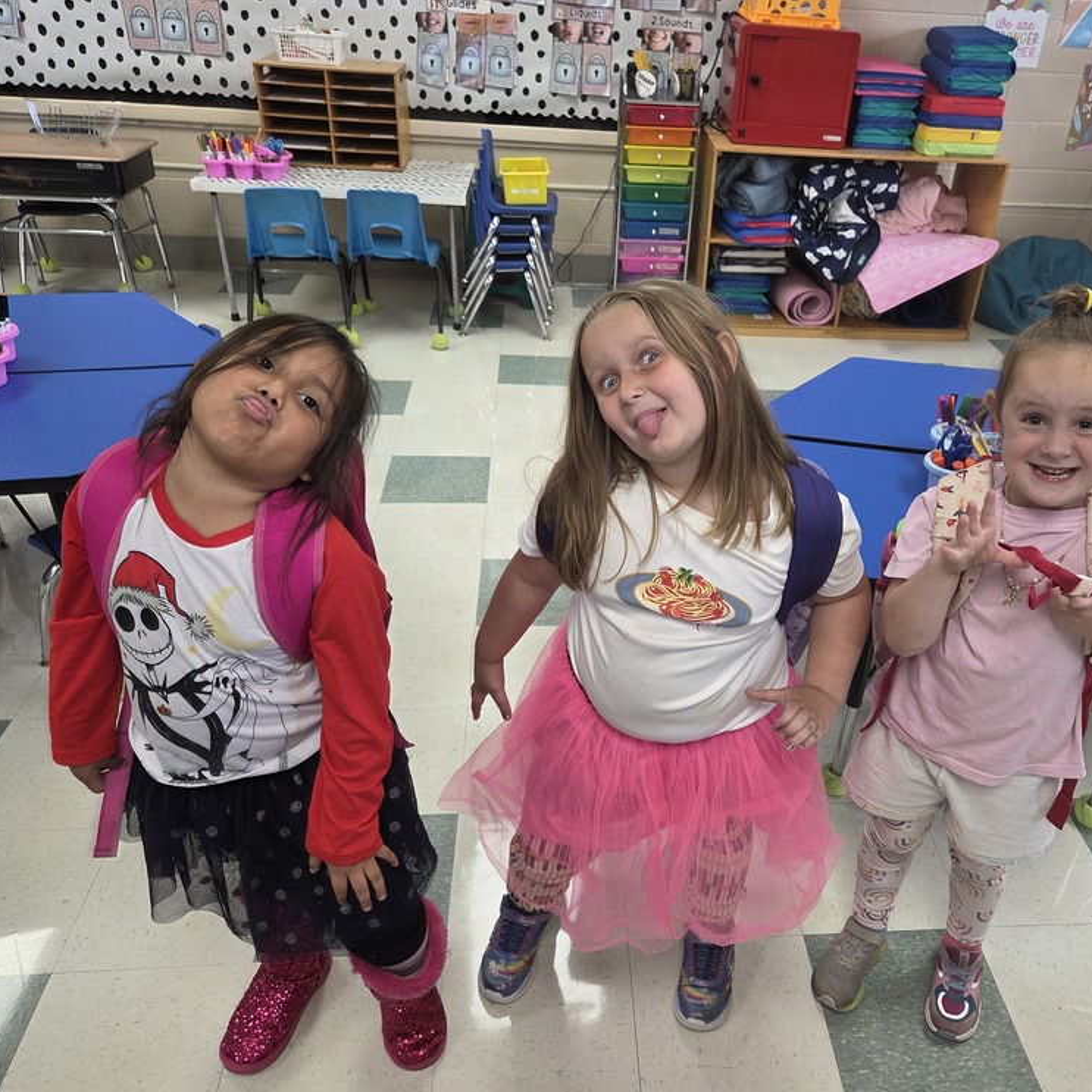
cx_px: 653
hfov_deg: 56.9
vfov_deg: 57.3
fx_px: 999
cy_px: 539
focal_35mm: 28
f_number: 1.8
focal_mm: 5.4
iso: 80
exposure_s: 1/60
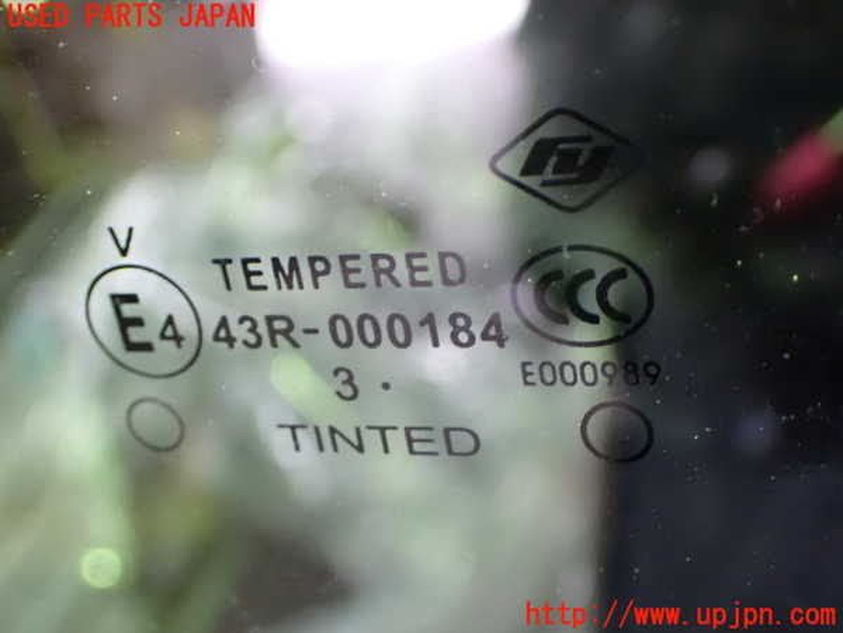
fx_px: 1145
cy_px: 316
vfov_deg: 30.9
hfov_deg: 40.4
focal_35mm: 47
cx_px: 422
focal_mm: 8.4
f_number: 3.1
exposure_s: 1/15
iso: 1600
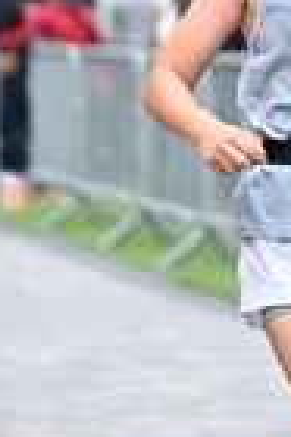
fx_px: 4825
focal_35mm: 397
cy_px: -169
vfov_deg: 5.2
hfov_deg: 3.4
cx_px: 440
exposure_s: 1/1600
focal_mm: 101
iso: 1000
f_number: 2.8
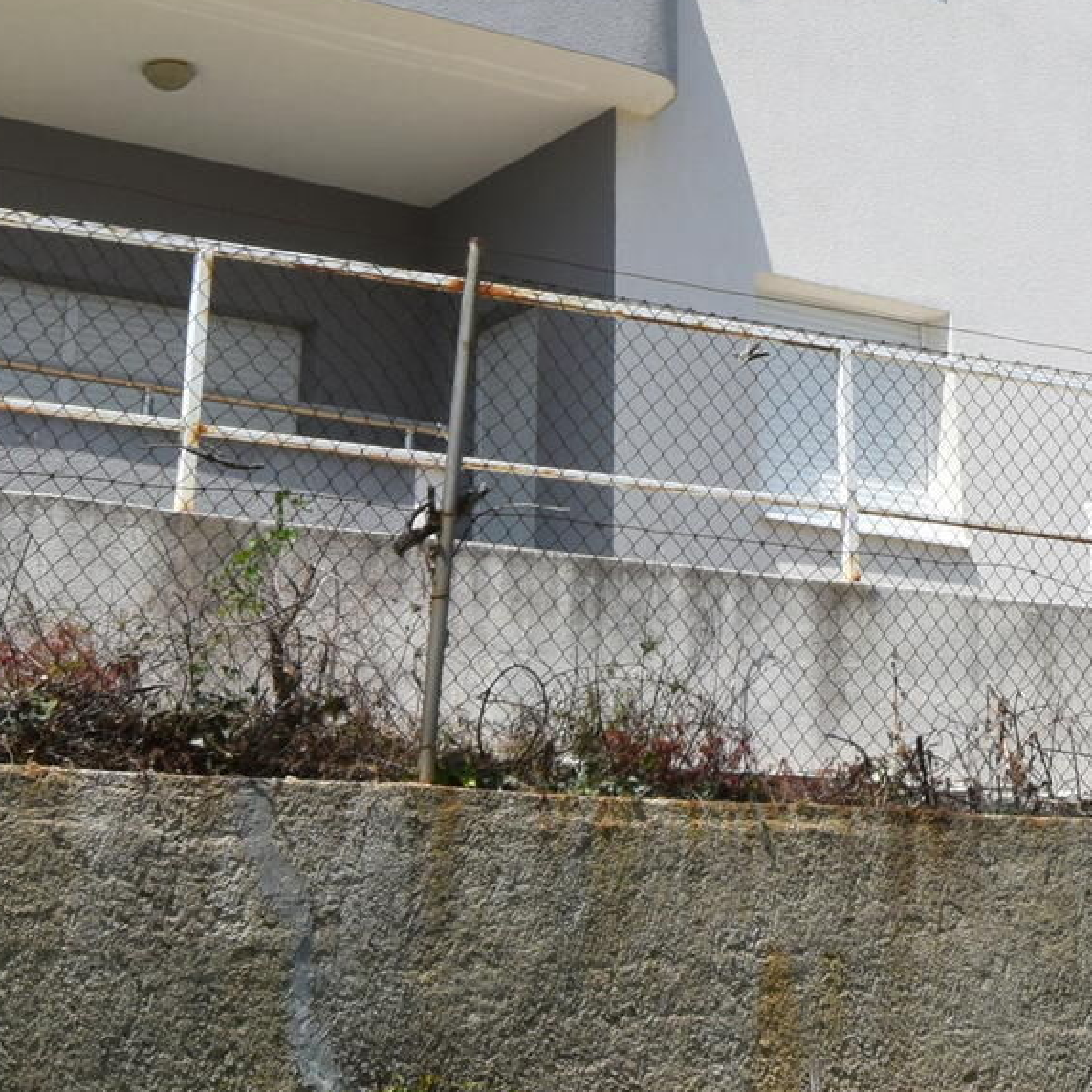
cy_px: -317
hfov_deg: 22.8
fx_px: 2677
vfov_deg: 21.0
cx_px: 861
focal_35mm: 75
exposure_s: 1/400
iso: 200
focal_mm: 14
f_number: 10
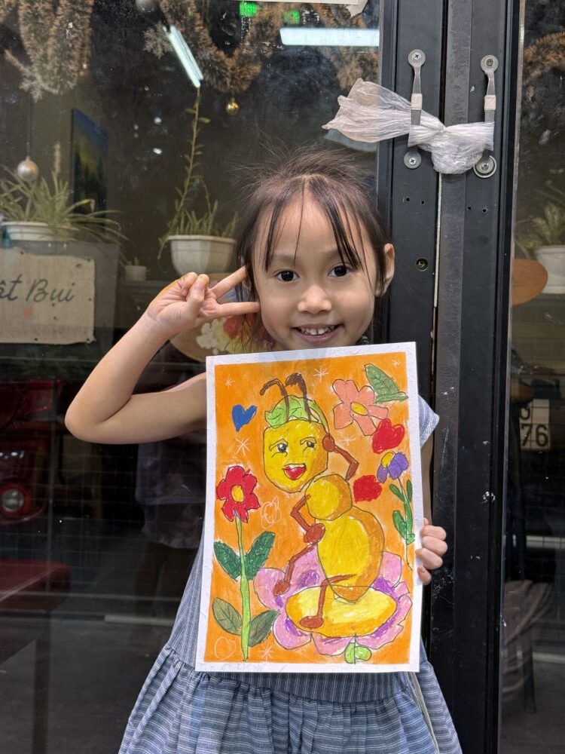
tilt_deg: -2.3
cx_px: 282
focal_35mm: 48
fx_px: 1045
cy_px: 377
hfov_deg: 30.3
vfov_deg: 39.7
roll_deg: -2.0
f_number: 1.78
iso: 100
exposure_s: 1/64
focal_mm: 6.76
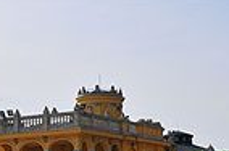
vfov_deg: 11.4
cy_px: 235
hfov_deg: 18.0
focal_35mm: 114
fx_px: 724
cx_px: 111
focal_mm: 24
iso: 200
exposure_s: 1/125
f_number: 22
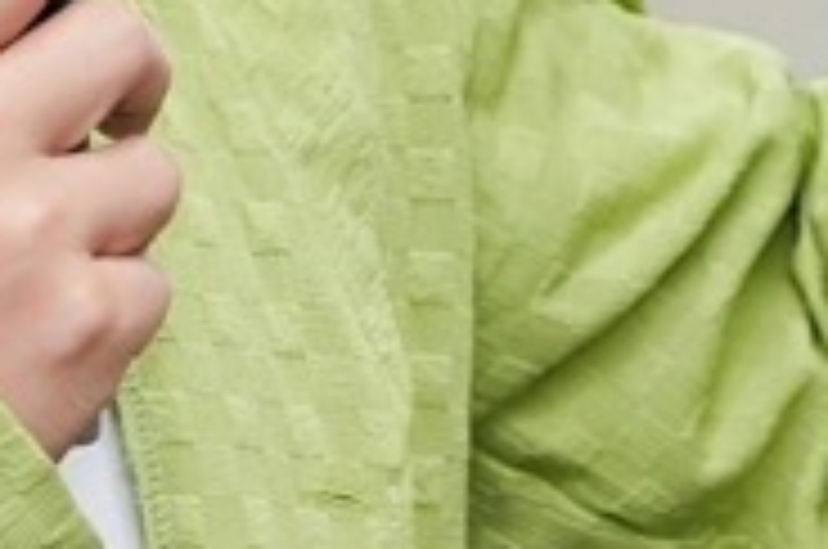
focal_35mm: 690
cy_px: -477
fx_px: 15842
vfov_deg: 2.0
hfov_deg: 3.0
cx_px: 140
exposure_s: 1/161
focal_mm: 66
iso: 1000
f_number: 4
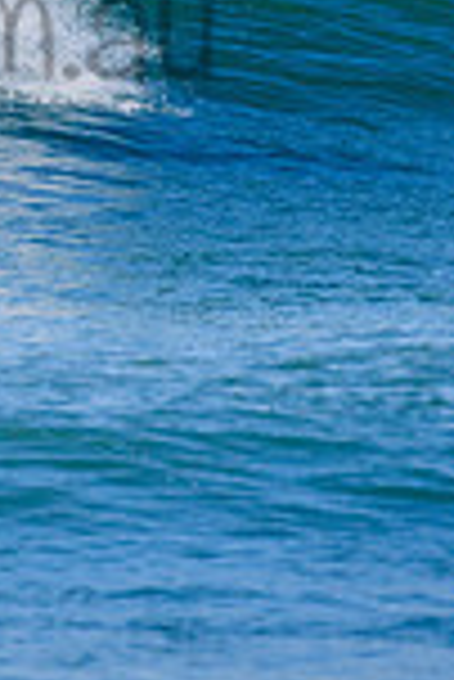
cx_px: -261
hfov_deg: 0.5
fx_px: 54219
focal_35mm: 2873
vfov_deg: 0.7
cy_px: -25
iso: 360
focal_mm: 500
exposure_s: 1/2000
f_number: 5.6
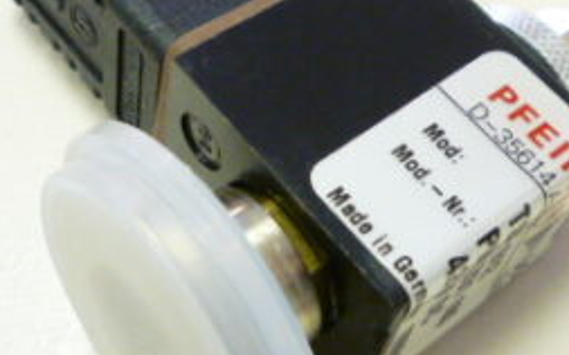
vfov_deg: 17.8
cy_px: 128
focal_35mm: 73
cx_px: 310
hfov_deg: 28.2
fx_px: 1132
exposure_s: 1/20
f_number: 3.3
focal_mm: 5.2
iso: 400
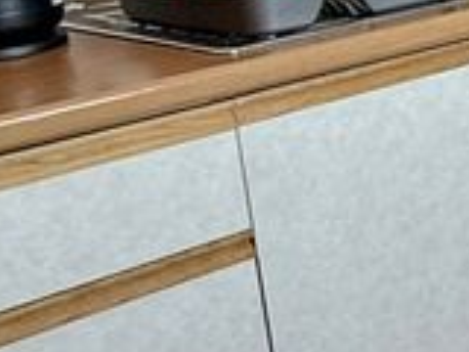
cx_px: 1085
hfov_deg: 14.4
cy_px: 10
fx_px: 1314
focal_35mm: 97
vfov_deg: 15.0
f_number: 2.2
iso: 160
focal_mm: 2.22
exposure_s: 1/99
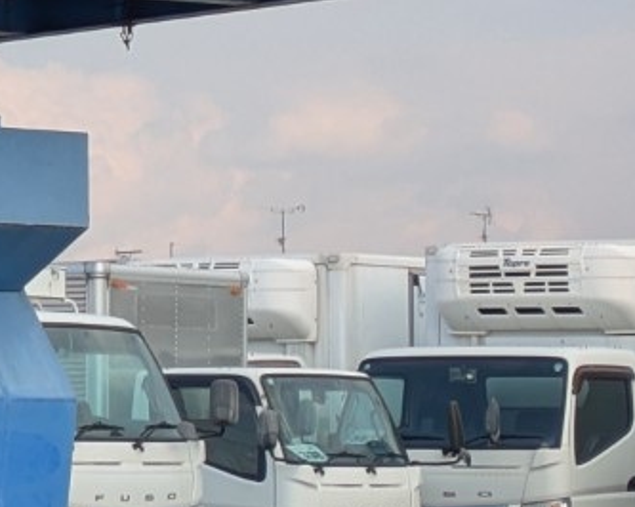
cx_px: -595
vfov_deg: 6.5
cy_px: 196
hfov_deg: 7.8
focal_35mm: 239
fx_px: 4489
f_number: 1.89
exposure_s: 1/1006
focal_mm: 5.43
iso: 44
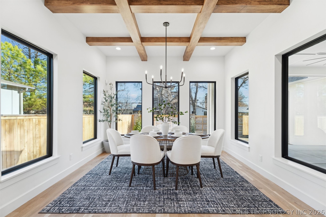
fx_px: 145
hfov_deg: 96.7
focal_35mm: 16
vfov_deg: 73.7
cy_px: 108
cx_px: 163
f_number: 6.3
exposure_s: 1/80
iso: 200
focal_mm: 16
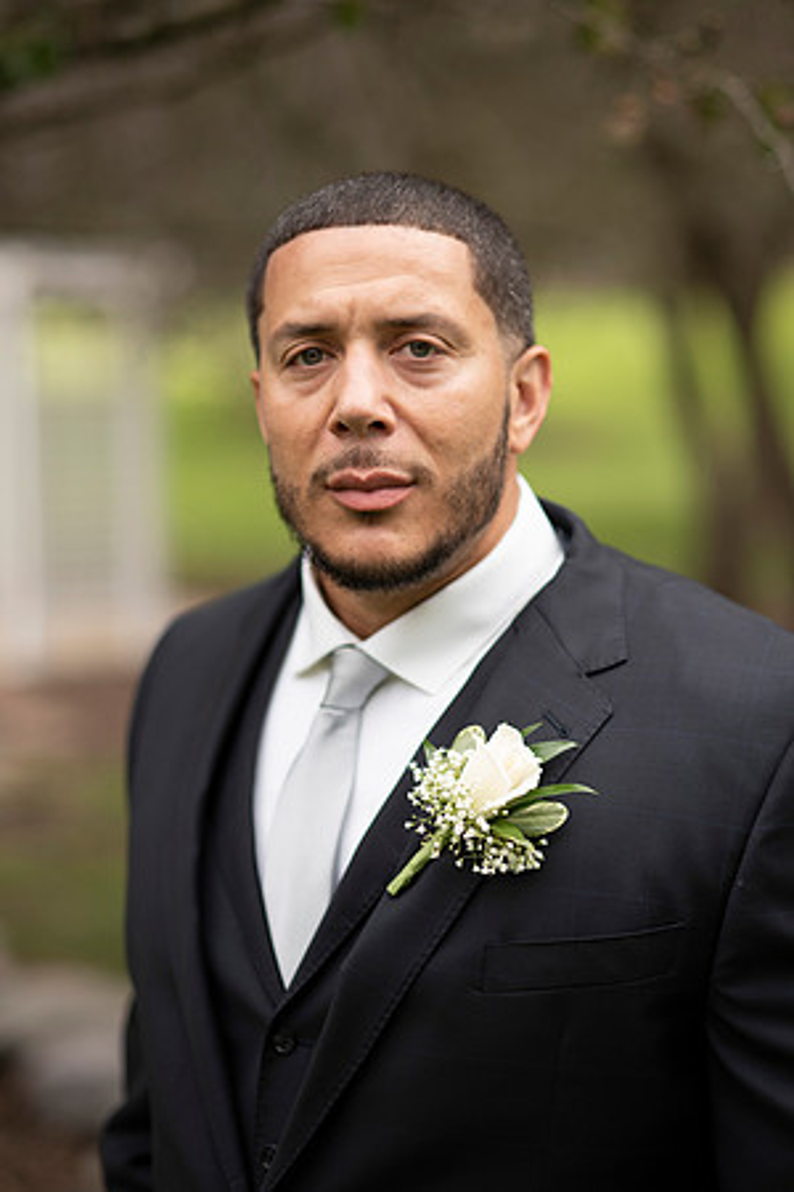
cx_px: 397
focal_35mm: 85
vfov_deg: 23.9
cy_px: 596
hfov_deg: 16.1
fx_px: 2812
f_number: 2.2
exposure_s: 1/800
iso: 125
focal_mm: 85
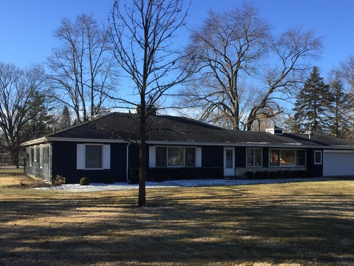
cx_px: 203
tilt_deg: -2.1
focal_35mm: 36
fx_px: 368
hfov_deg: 51.2
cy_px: 159
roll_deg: -0.2
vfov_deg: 39.5
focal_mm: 4.15
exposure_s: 1/775
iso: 32
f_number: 2.2
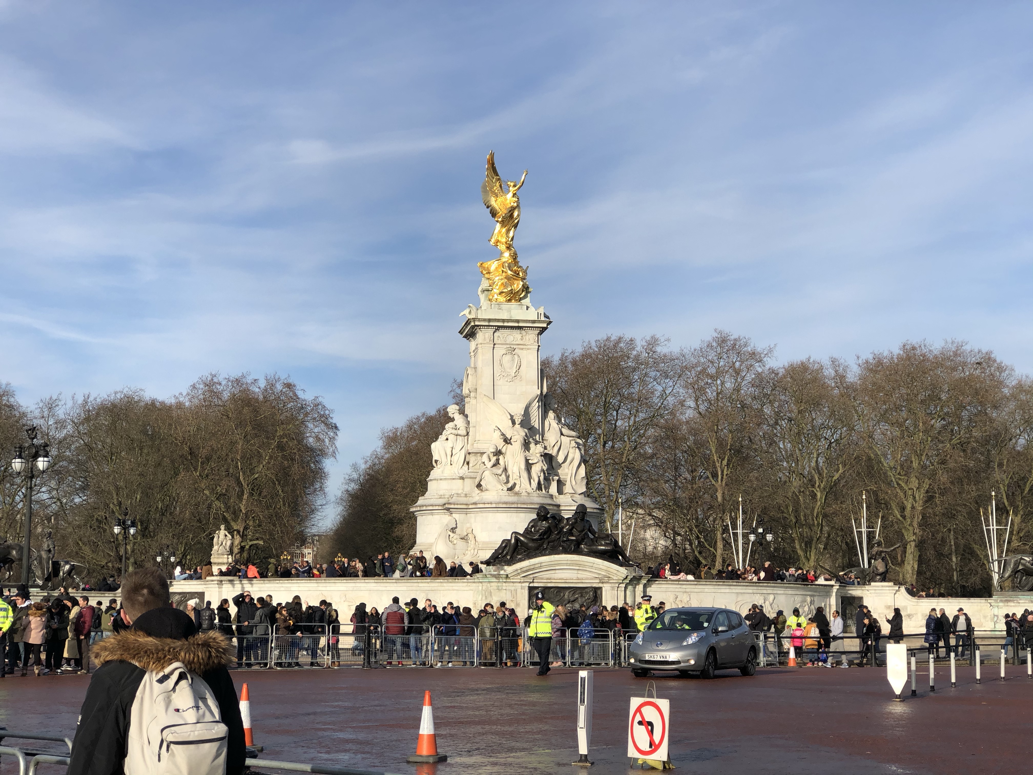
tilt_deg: +7.2
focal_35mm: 57
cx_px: 516
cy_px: 388
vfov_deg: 25.7
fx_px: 1701
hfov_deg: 33.8
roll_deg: -0.2
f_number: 2.8
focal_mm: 6.6
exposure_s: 1/736
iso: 20
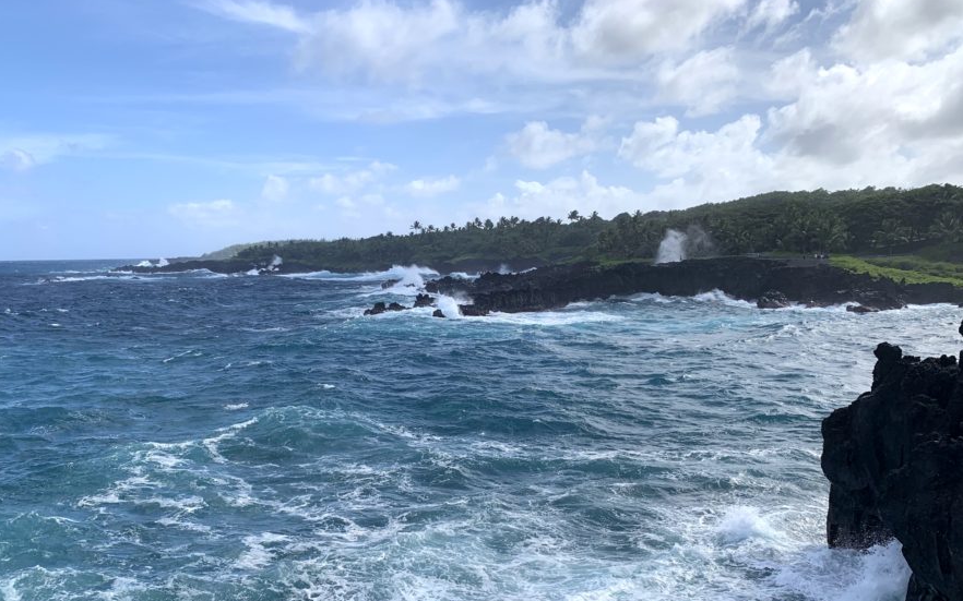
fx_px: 840
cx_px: 450
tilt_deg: -5.9
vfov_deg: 39.0
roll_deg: +0.5
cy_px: 390
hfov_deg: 59.6
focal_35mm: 32
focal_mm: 4.25
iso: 25
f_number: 1.8
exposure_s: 1/2755
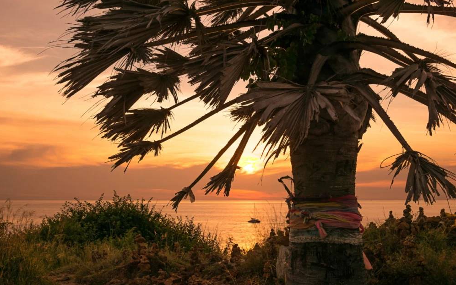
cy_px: 151
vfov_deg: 28.0
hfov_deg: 43.5
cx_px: 228
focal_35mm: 46
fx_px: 572
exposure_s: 1/200
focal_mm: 30
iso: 100
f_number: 10
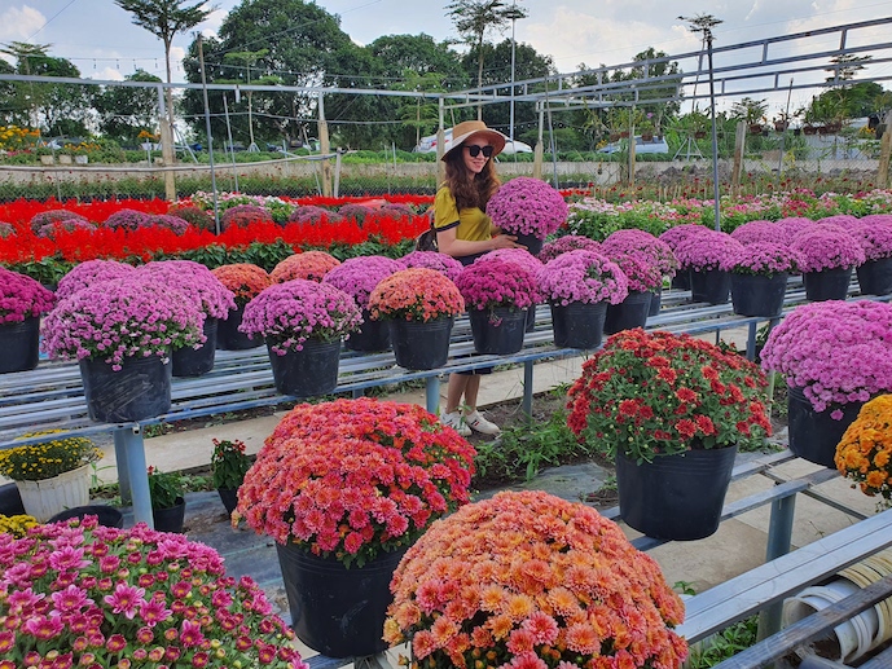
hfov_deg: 67.3
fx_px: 670
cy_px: 334
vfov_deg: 53.1
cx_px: 446
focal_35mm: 26
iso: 50
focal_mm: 4.3
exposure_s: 1/485
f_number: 2.4
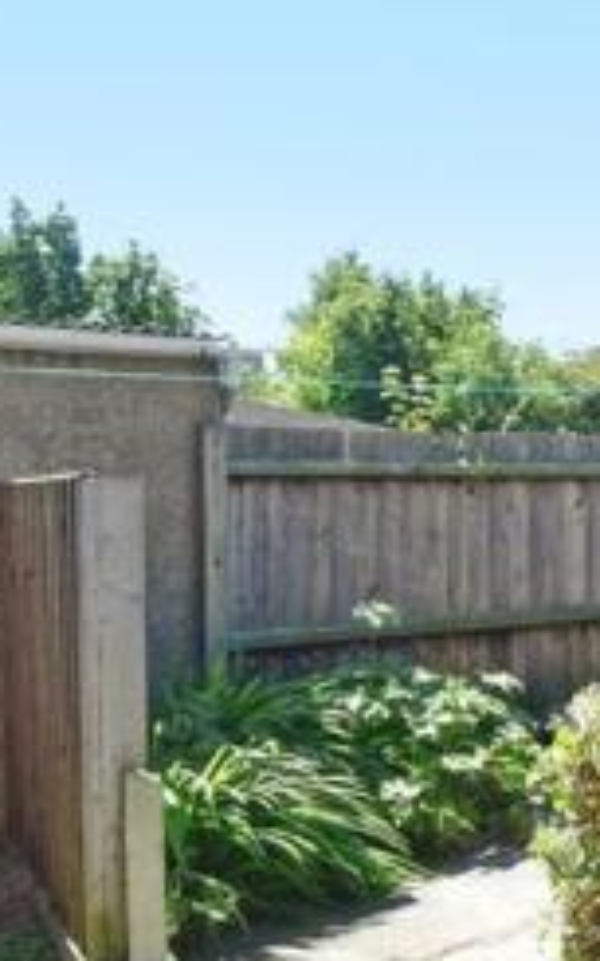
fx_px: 1073
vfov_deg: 48.1
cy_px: 535
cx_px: 1008
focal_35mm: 41
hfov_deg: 22.4
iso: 200
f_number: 7.1
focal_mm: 10
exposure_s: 1/200
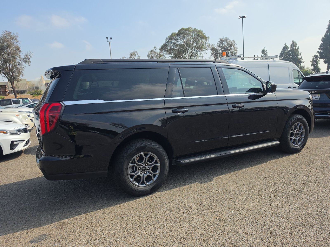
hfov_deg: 73.9
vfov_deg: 58.9
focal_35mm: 23
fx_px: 219
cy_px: 124
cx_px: 165
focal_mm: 6.5
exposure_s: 1/5775
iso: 65
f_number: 1.4
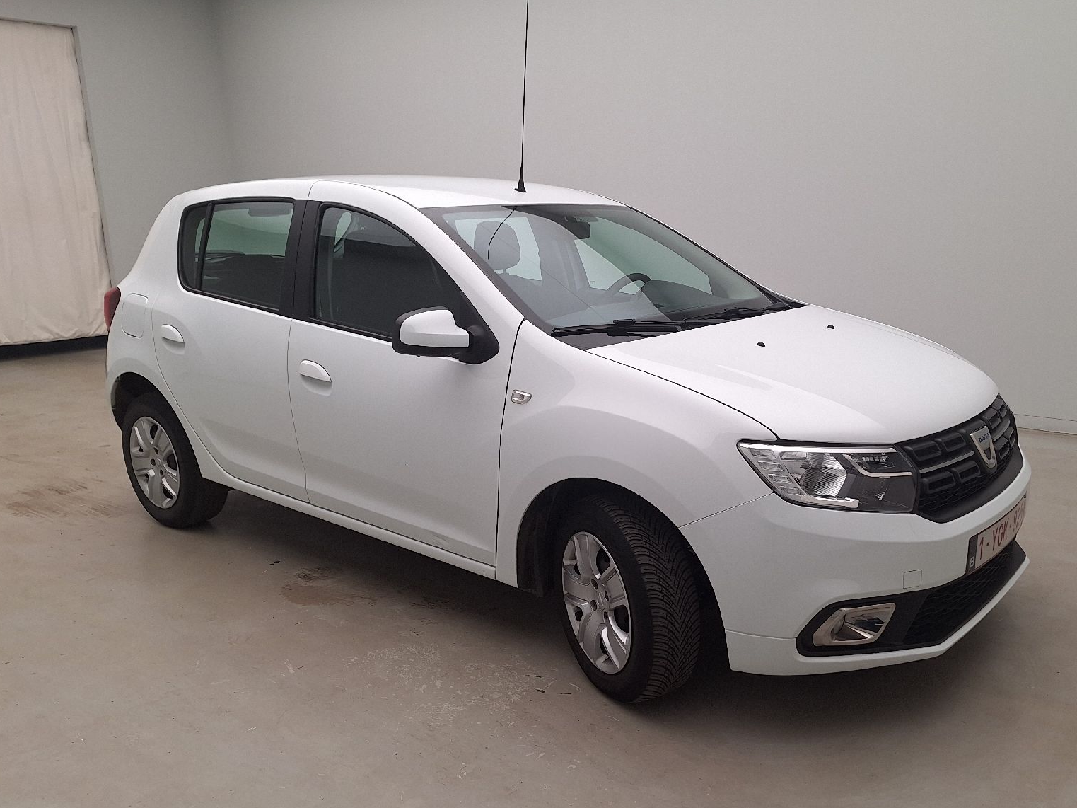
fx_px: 902
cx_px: 613
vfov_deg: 48.2
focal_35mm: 29
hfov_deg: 61.4
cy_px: 439
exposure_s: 1/131
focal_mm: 5.54
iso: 40
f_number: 1.8
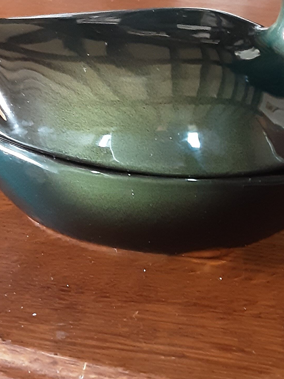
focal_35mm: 63
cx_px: 188
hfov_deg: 23.2
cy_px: 115
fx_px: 689
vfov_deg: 30.4
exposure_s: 1/20
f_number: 1.9
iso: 400
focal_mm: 2.9
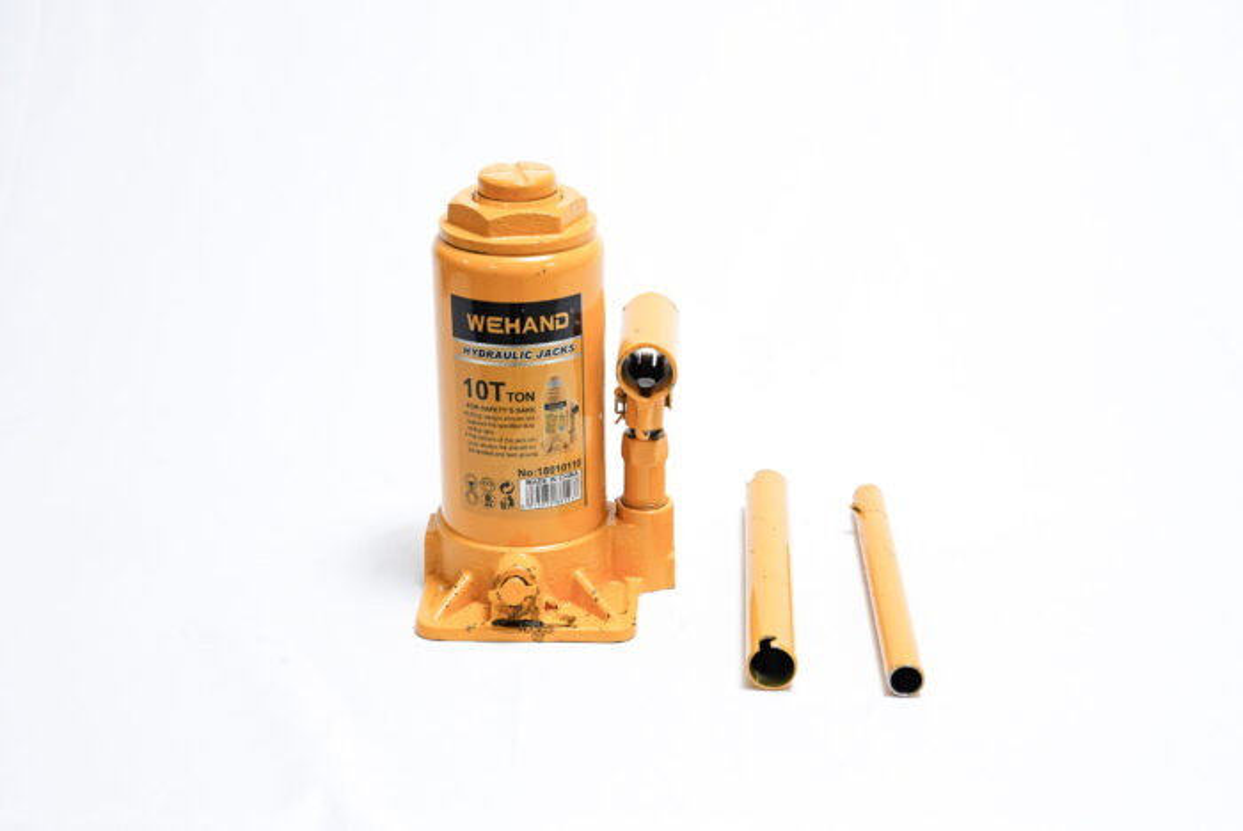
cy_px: 416
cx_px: 622
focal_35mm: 62
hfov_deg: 32.4
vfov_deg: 22.0
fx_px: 2142
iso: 3200
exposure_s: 1/250
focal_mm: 62
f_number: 8
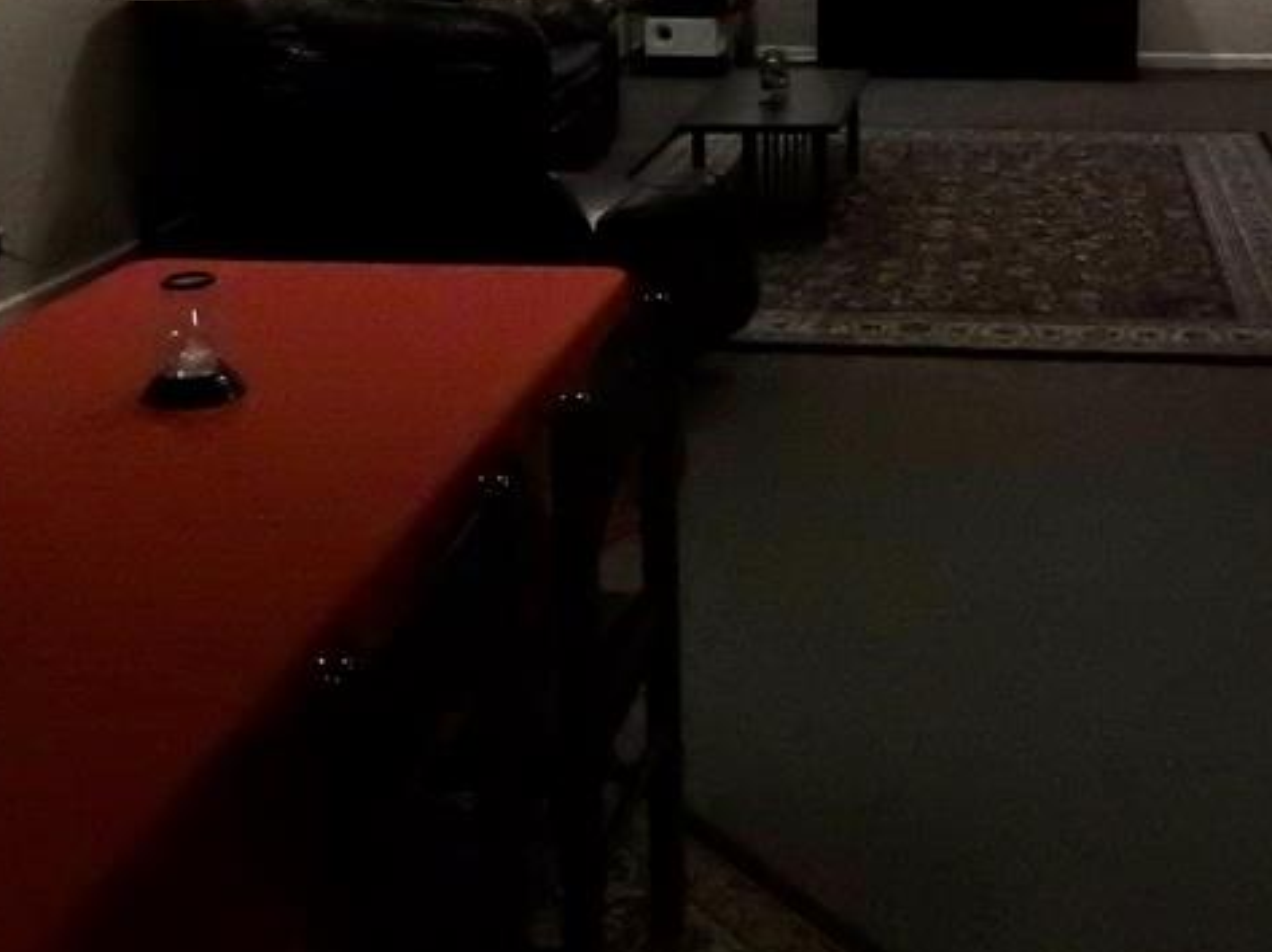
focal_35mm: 52
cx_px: 780
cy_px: 24
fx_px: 1909
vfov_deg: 26.6
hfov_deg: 36.7
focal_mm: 4.3
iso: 1600
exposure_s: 1/250
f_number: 3.3
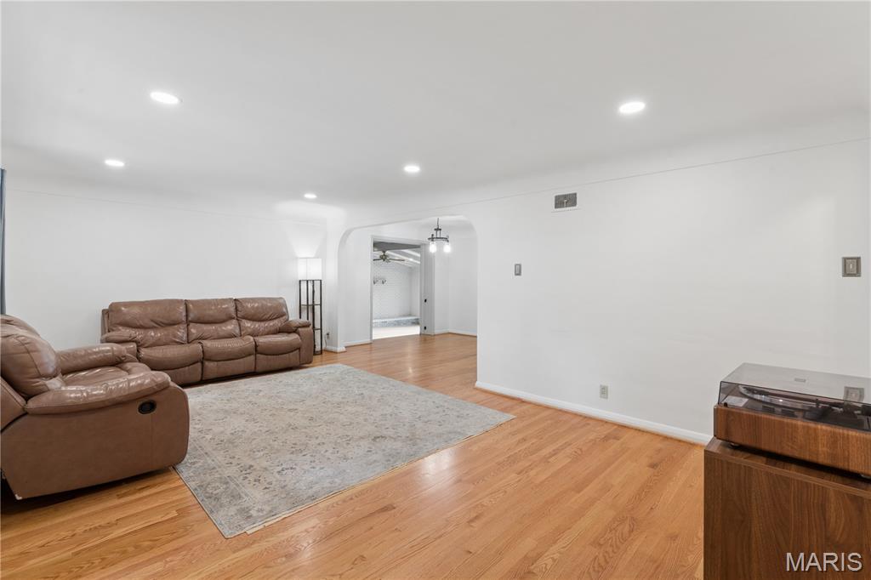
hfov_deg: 96.4
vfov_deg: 73.4
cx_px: 436
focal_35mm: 16
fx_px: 389
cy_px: 290
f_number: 13
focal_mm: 16.1
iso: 200
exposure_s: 1/2.5
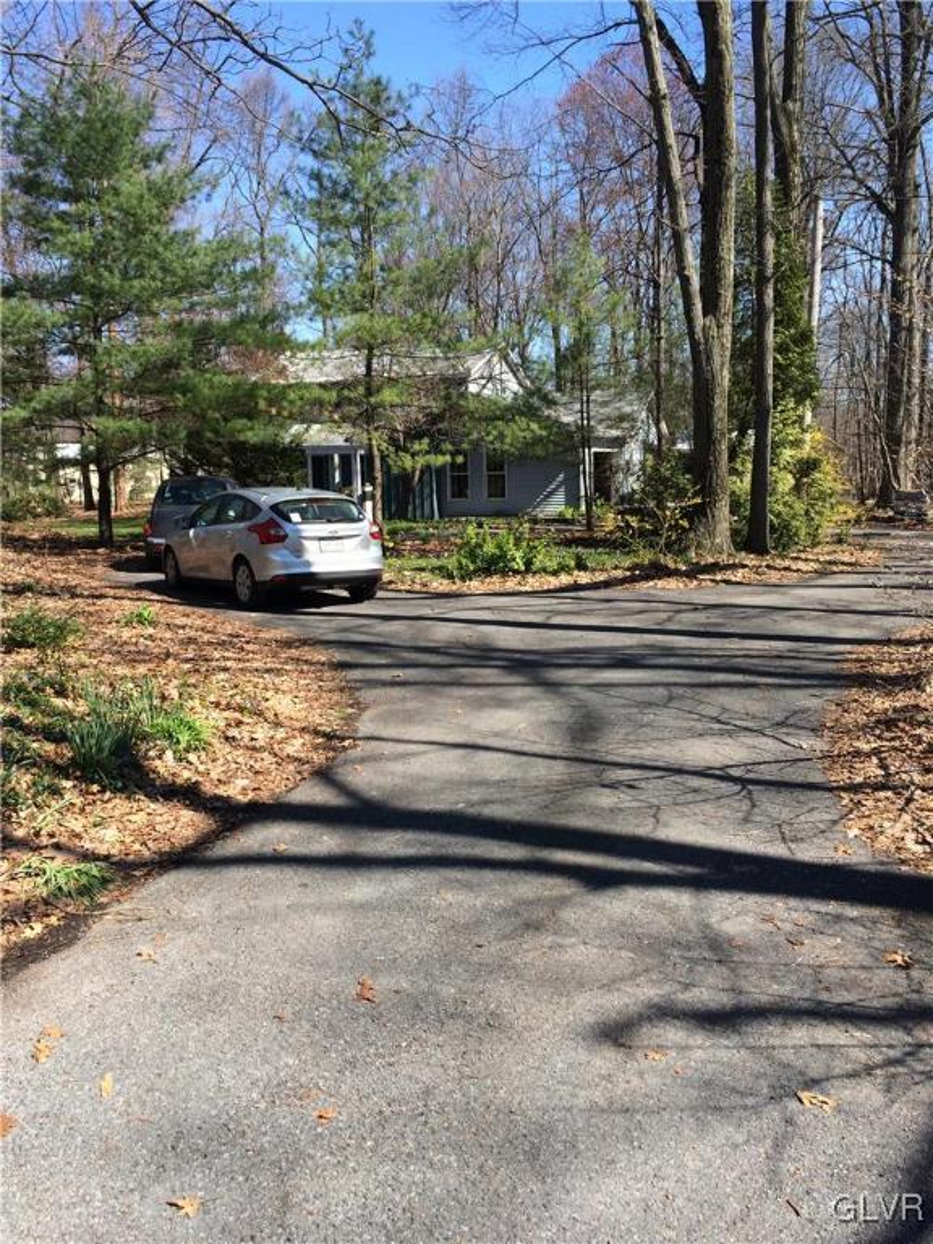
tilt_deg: -8.3
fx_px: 1042
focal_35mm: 29
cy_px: 622
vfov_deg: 61.7
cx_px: 466
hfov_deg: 48.2
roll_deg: +0.8
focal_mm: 4.15
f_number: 2.2
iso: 32
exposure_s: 1/855
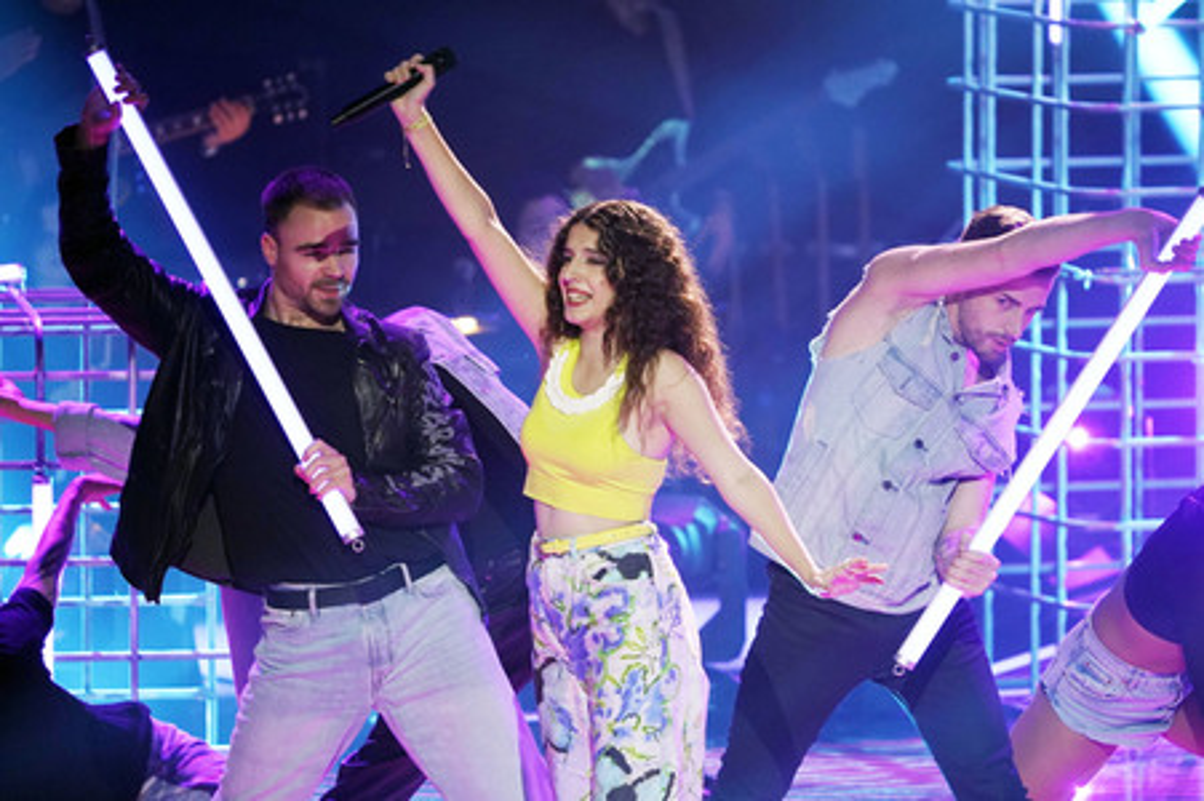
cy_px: 400
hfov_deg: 5.5
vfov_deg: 3.7
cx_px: 602
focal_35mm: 376
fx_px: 12566
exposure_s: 1/160
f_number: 6.3
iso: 5000
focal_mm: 376
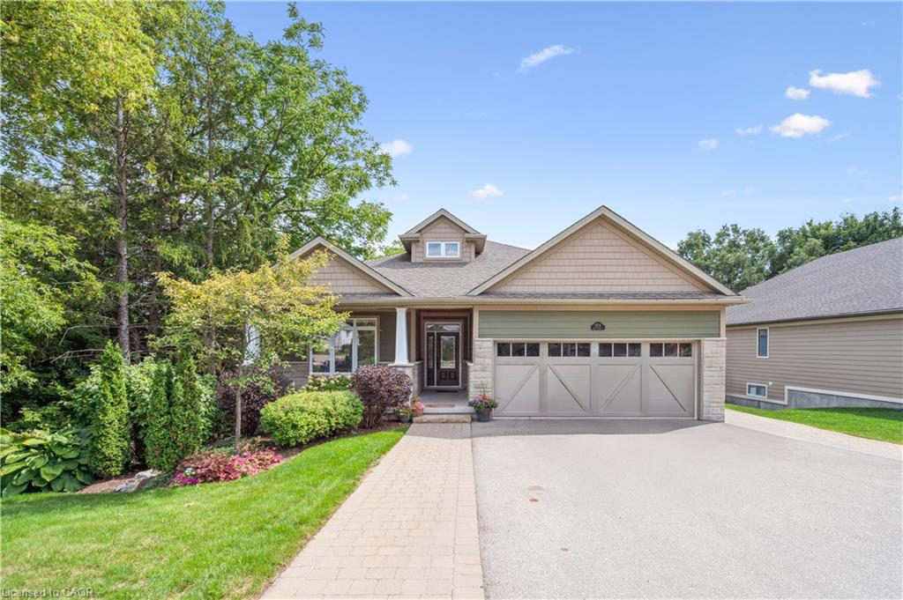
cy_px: 300
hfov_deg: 96.8
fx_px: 401
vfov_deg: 73.7
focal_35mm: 16
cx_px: 452
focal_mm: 16
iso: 200
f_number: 7.1
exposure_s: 1/640
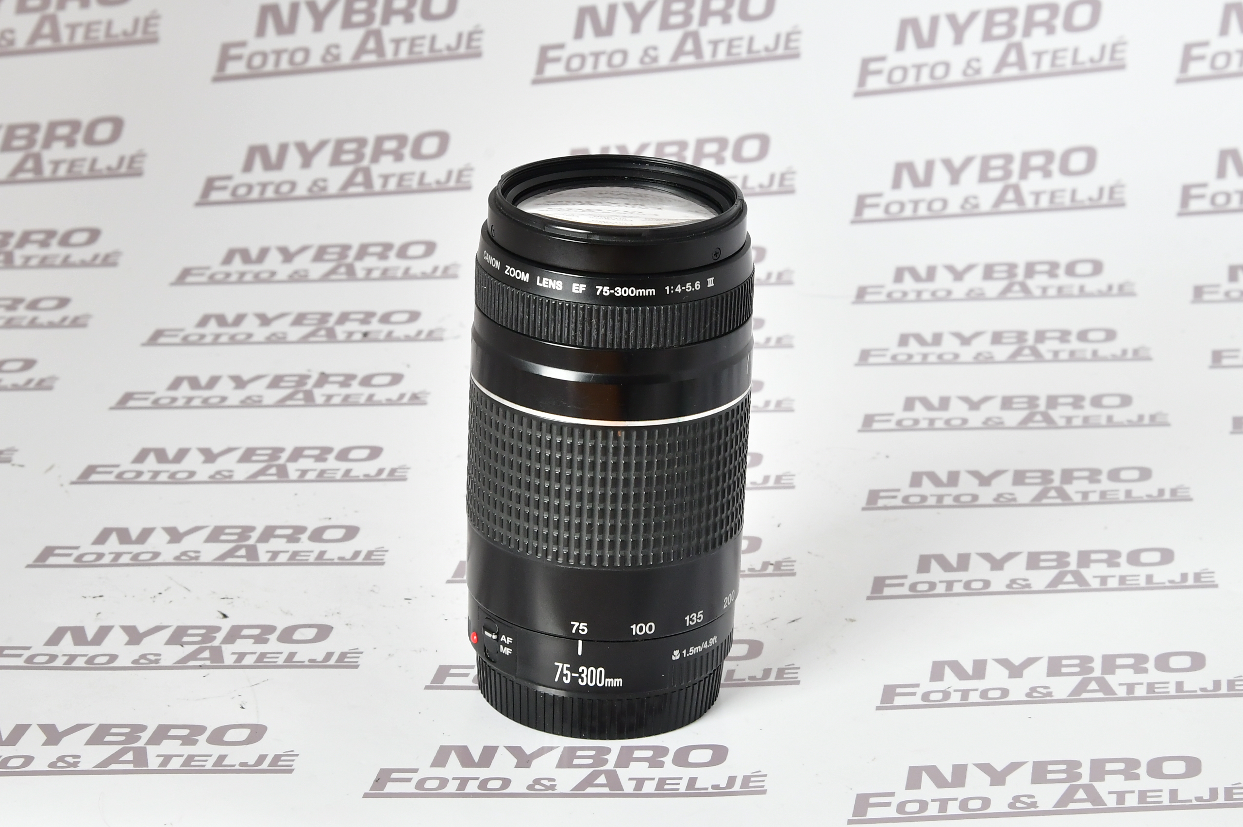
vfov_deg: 21.9
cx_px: 622
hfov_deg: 32.4
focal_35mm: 62
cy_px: 414
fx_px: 2140
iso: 800
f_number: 11
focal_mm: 62
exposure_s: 1/125
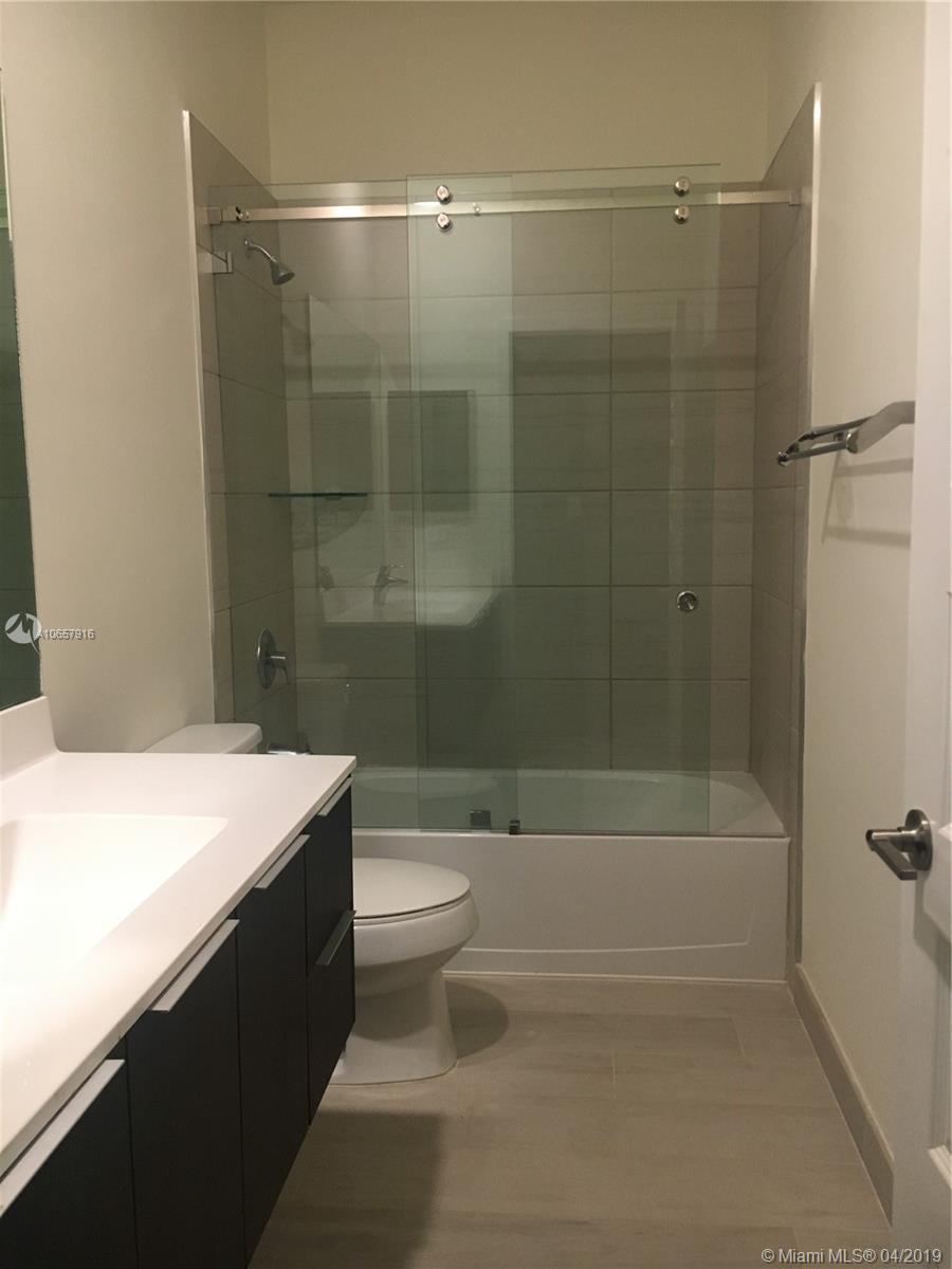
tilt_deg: -6.7
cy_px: 634
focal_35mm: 29
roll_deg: +0.8
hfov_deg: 48.2
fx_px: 1063
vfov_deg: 61.7
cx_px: 476
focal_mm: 4.15
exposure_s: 1/30
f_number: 2.2
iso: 125
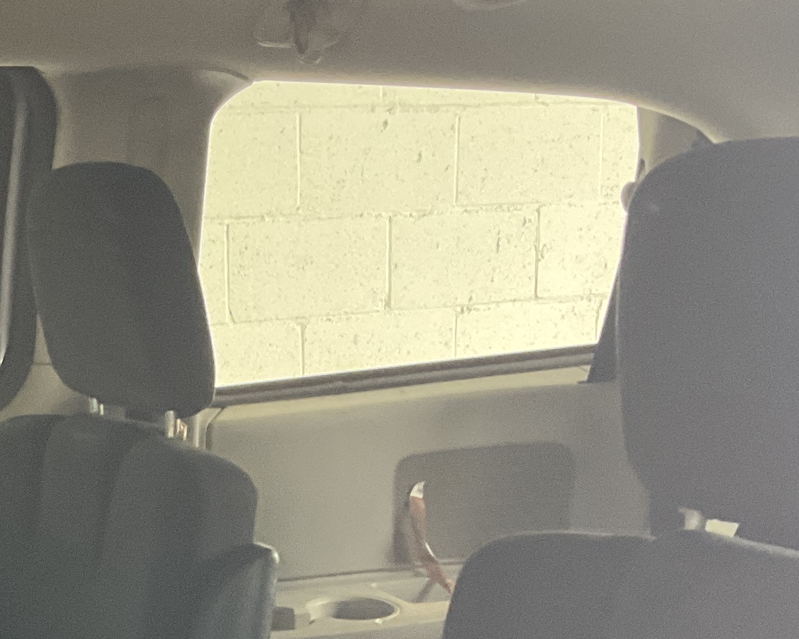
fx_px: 2010
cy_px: 880
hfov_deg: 22.2
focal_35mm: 85
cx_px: 148
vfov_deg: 16.8
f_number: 1.8
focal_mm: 3
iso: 160
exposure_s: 1/60
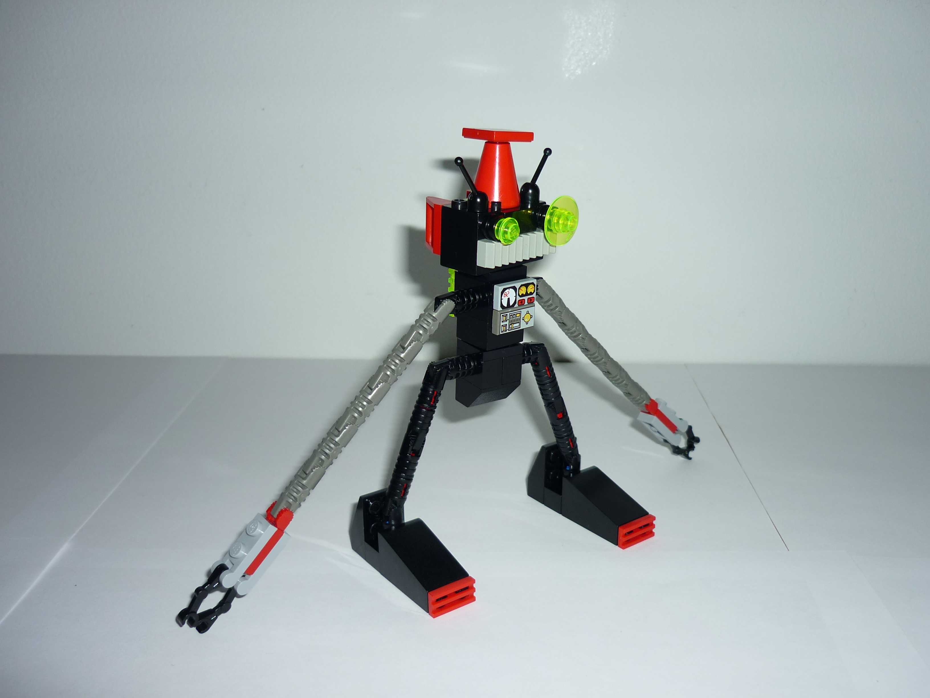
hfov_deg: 55.4
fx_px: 887
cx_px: 465
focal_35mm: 33
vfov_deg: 42.9
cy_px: 349
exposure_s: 1/60
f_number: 2.8
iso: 100
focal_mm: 5.5
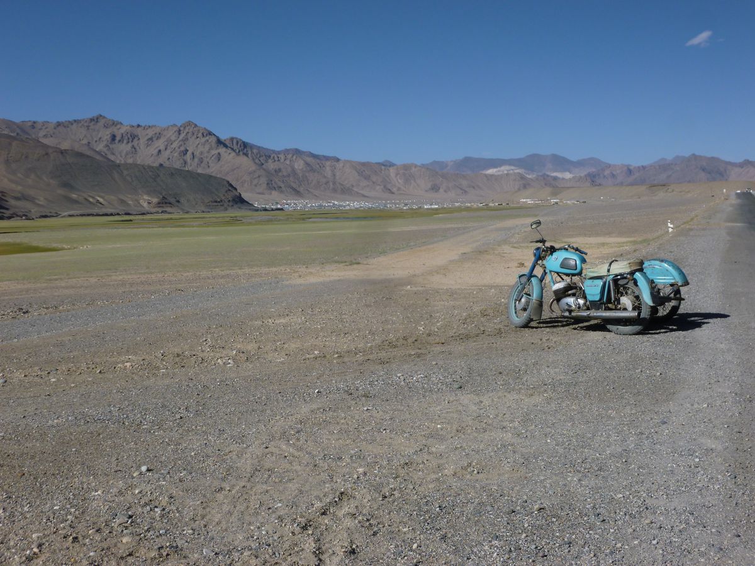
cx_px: 378
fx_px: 1047
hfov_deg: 39.7
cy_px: 283
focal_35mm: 48
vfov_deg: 30.3
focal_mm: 8.6
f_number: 4
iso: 100
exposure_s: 1/1300
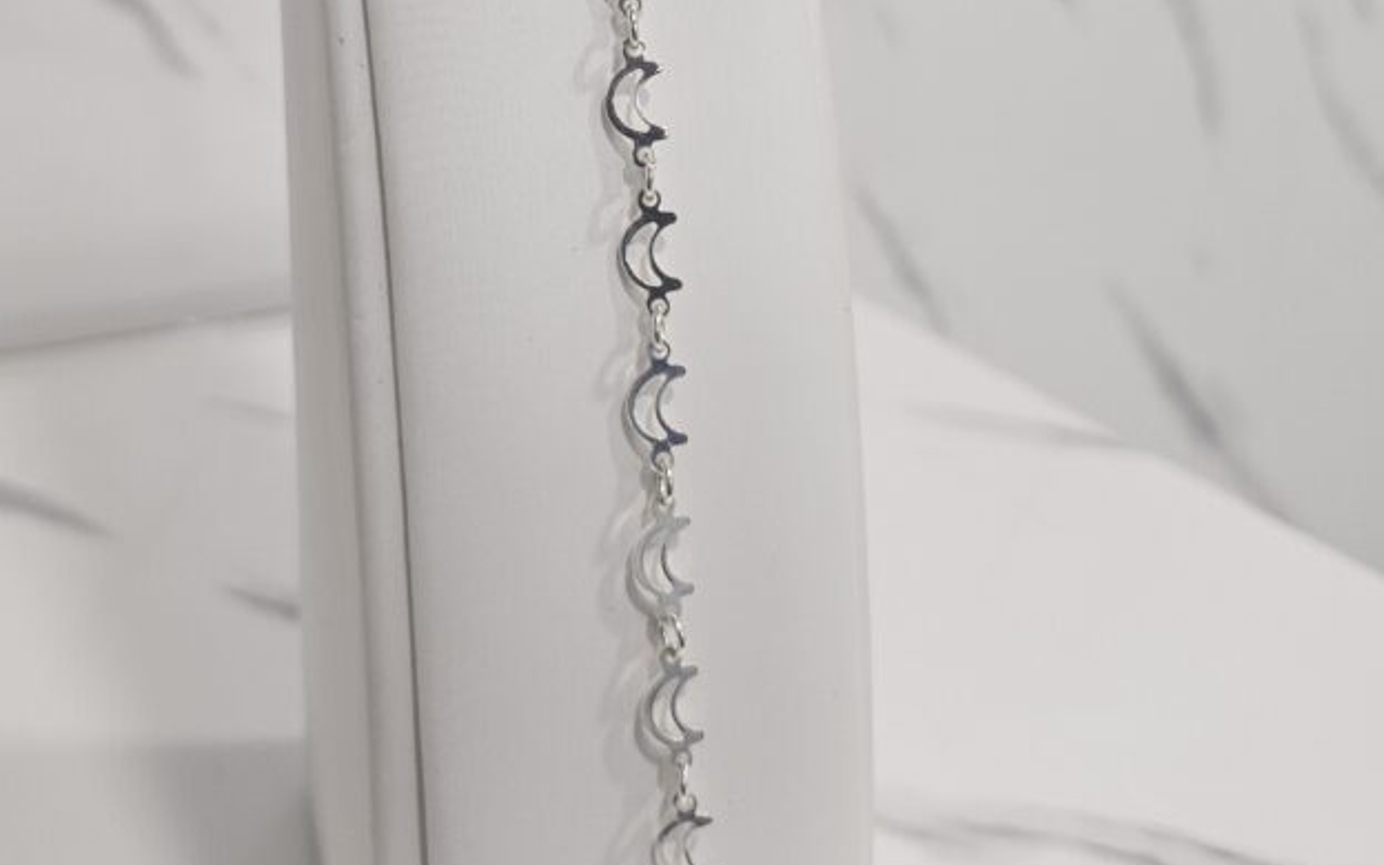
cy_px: 100
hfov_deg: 49.1
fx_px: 1509
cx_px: 586
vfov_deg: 30.7
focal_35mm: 40
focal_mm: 5.4
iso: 160
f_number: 1.8
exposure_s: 1/100
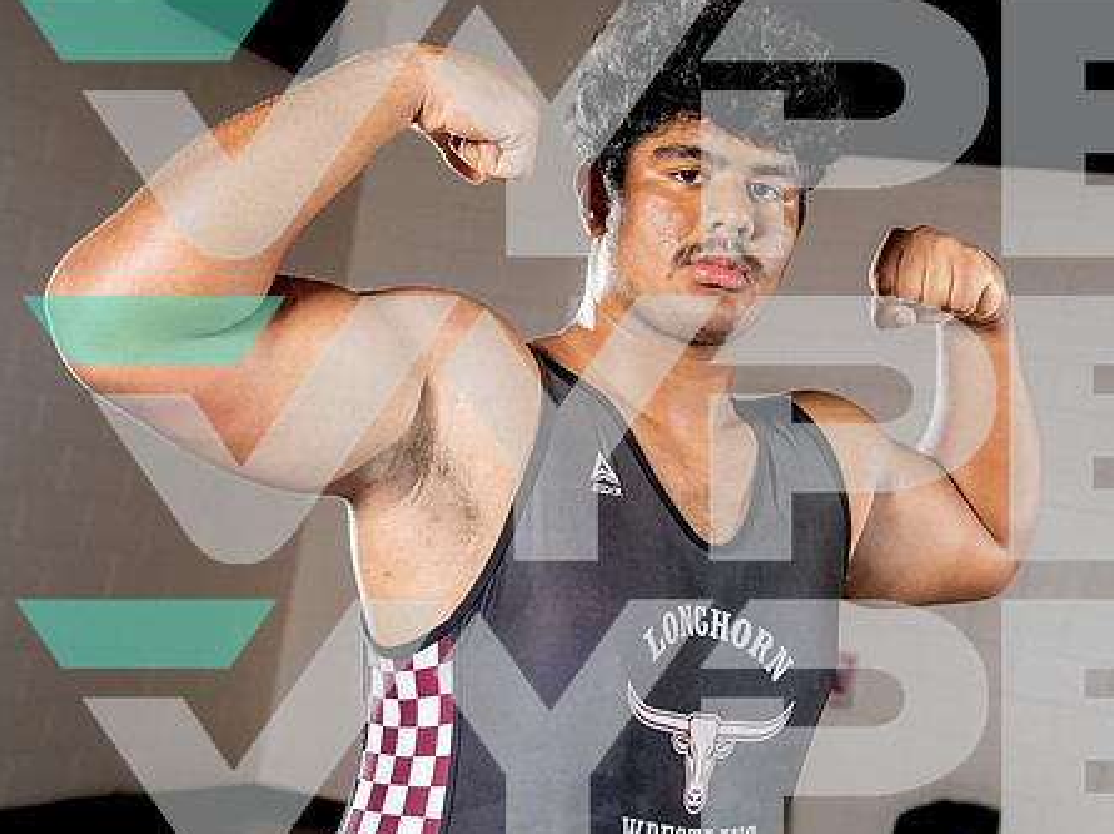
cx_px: 661
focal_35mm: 64
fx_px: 2058
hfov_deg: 30.2
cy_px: 430
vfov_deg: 22.9
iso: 320
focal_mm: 51
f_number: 5.6
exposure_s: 1/250
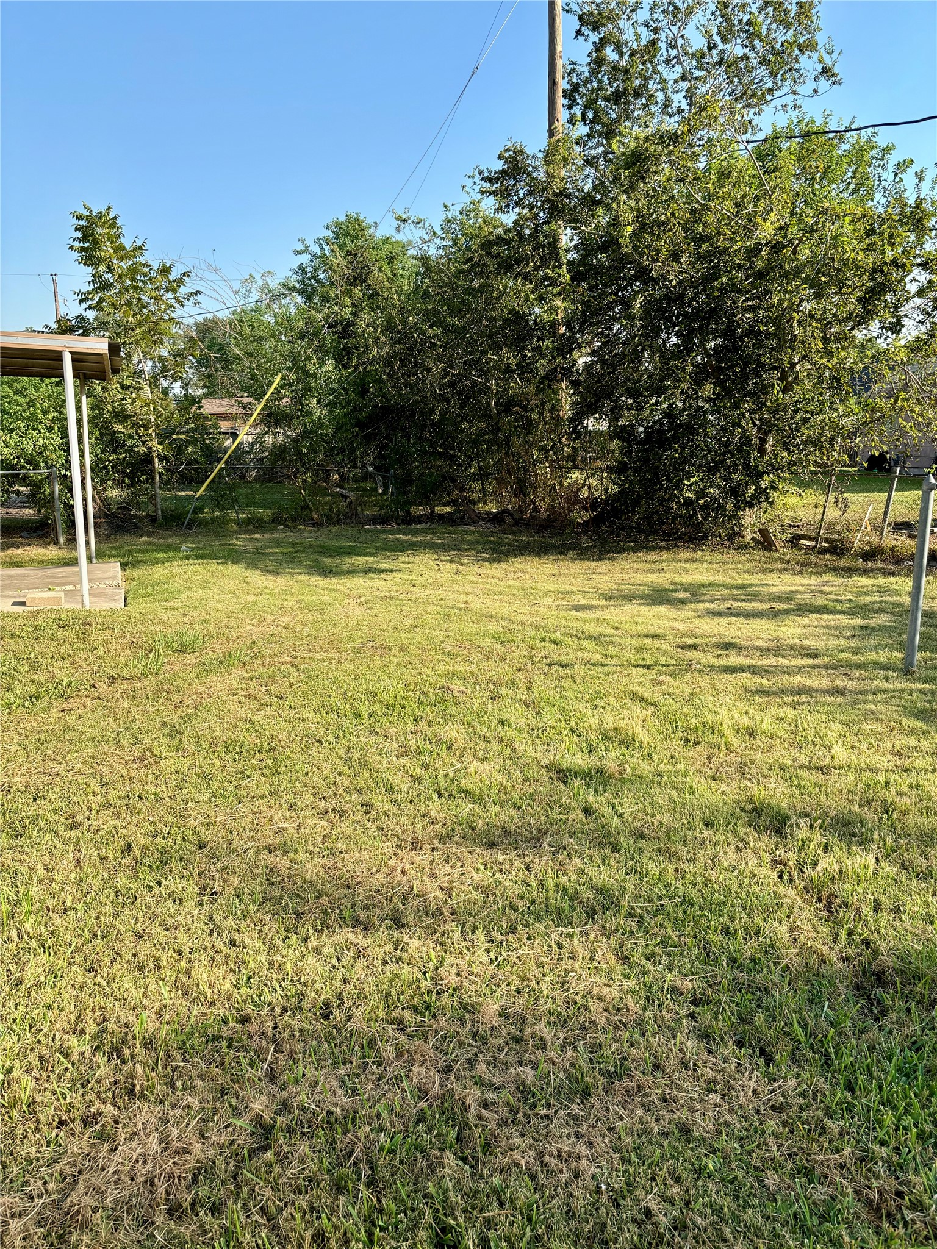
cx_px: 468
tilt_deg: -7.5
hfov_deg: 53.1
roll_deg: -0.3
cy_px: 624
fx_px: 938
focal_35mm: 26
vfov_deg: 67.3
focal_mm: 5.96
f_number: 1.6
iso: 50
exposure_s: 1/1263
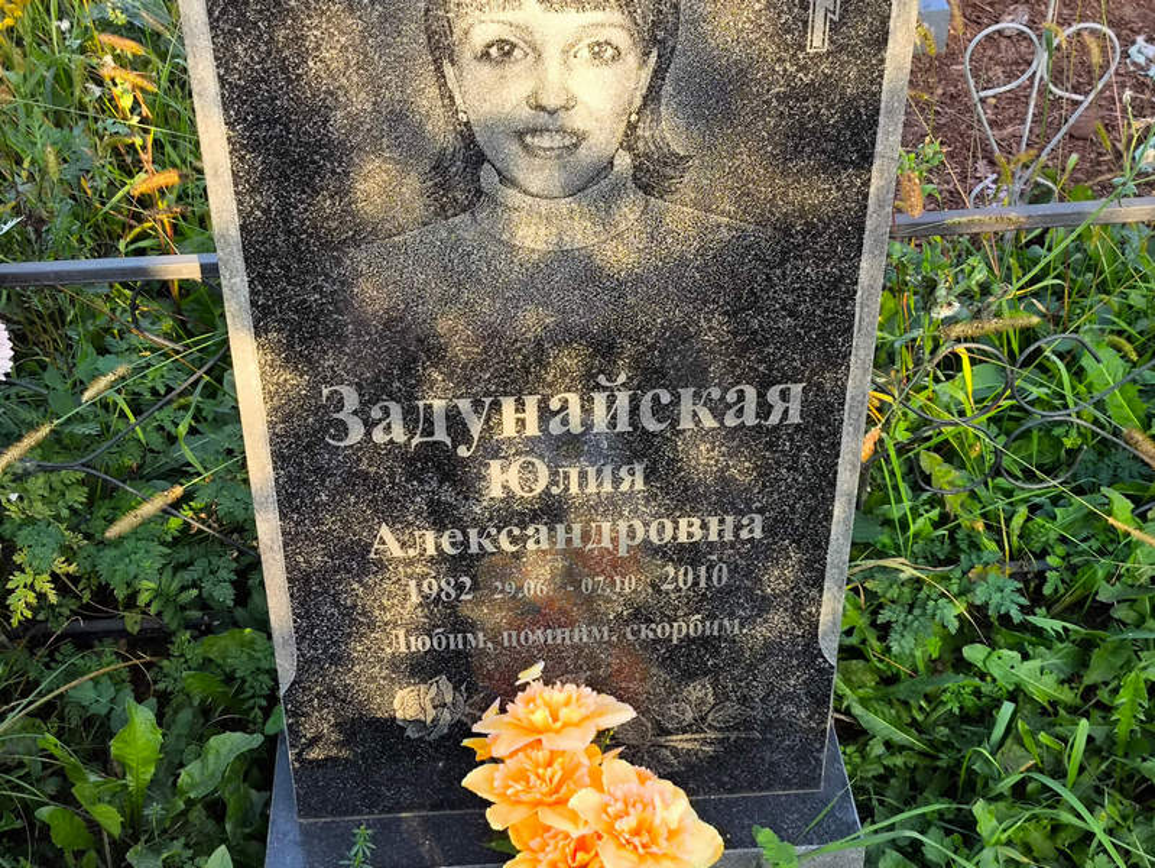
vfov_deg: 29.1
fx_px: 1669
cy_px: 434
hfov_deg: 38.2
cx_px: 578
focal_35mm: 50
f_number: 1.7
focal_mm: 4.71
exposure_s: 1/152
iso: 50
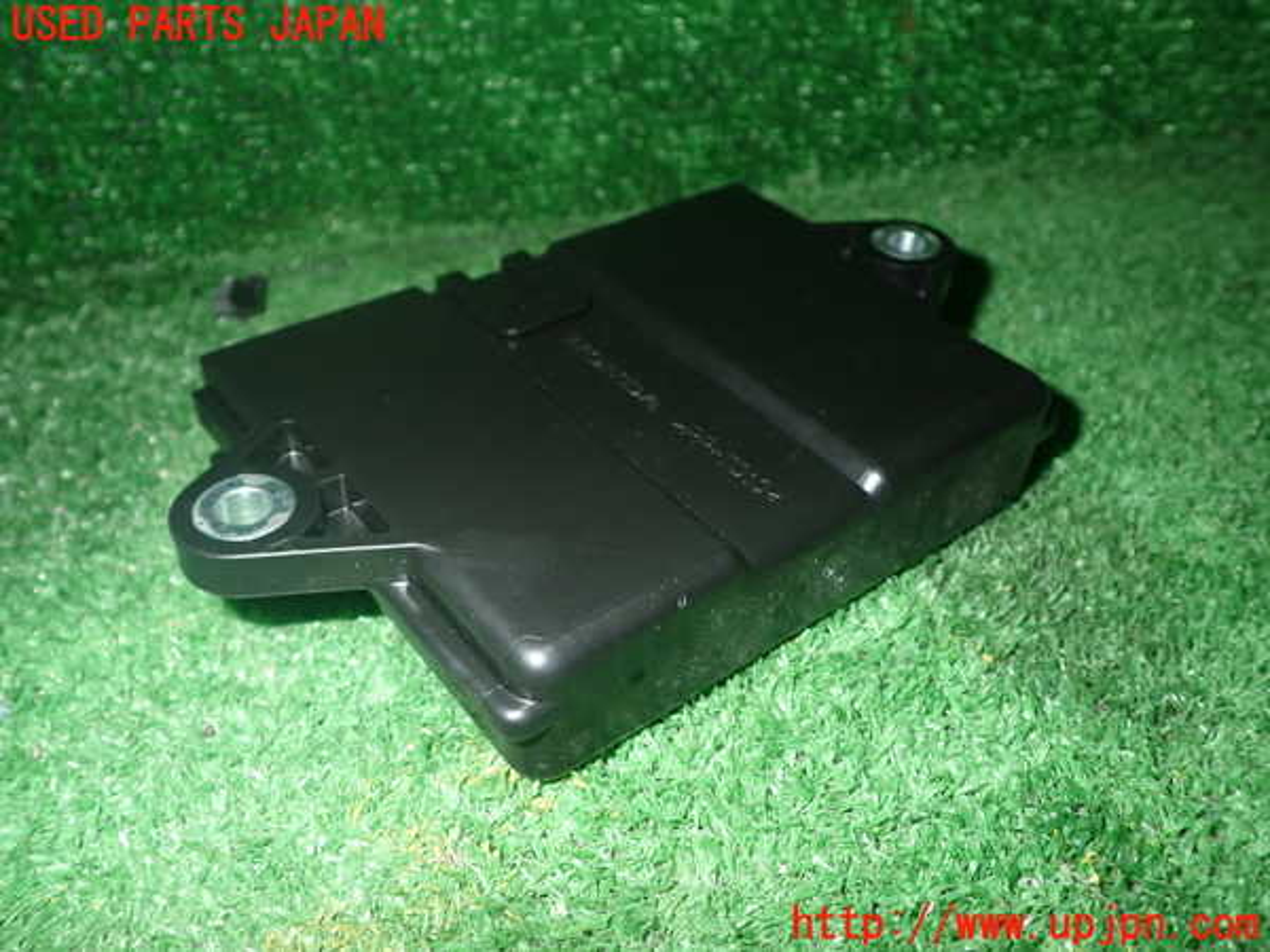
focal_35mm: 30
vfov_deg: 46.8
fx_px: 1101
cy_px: 476
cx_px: 635
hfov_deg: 60.0
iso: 320
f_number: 6.3
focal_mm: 5.4
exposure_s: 1/30
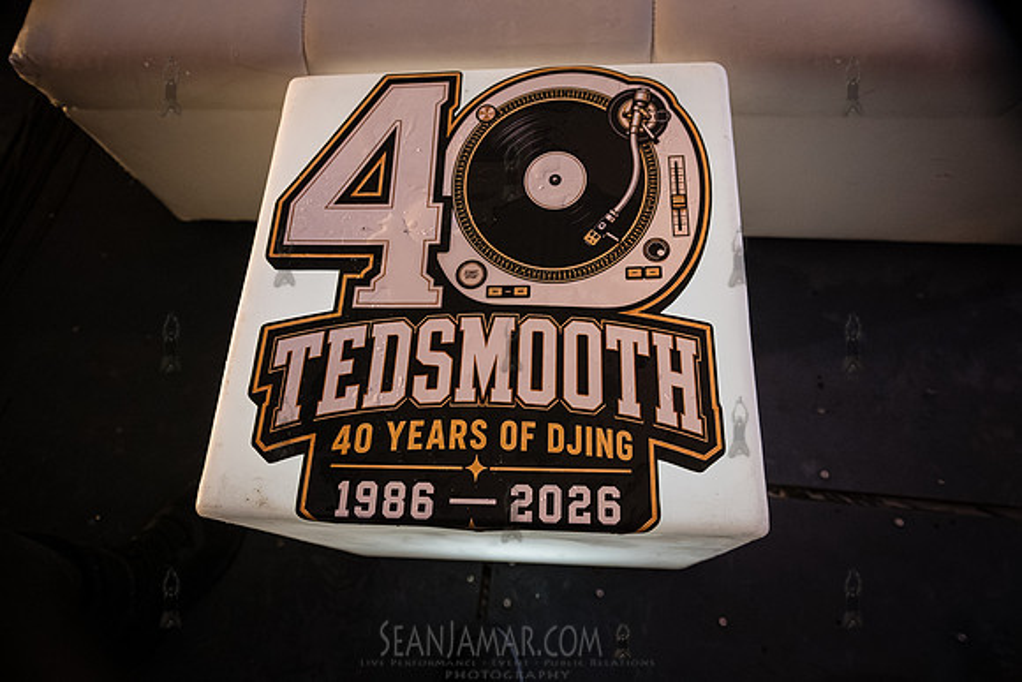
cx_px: 511
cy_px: 341
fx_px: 681
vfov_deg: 53.2
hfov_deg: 73.7
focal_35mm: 24
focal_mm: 24
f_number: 3.5
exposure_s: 1/125
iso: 8000
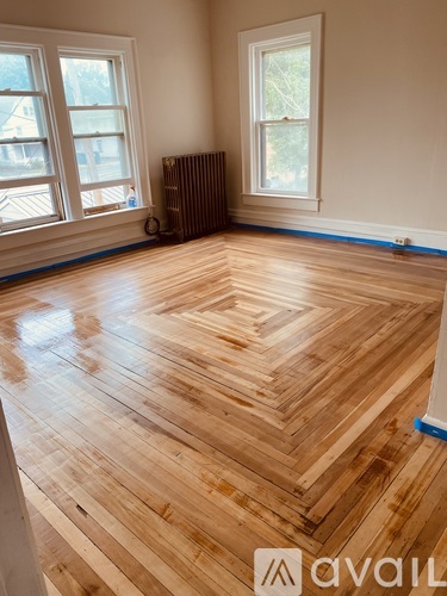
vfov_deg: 67.3
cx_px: 224
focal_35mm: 26
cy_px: 298
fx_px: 448
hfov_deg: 53.1
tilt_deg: -19.5
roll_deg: +4.0
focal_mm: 4.25
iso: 80
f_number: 1.8
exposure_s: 1/60
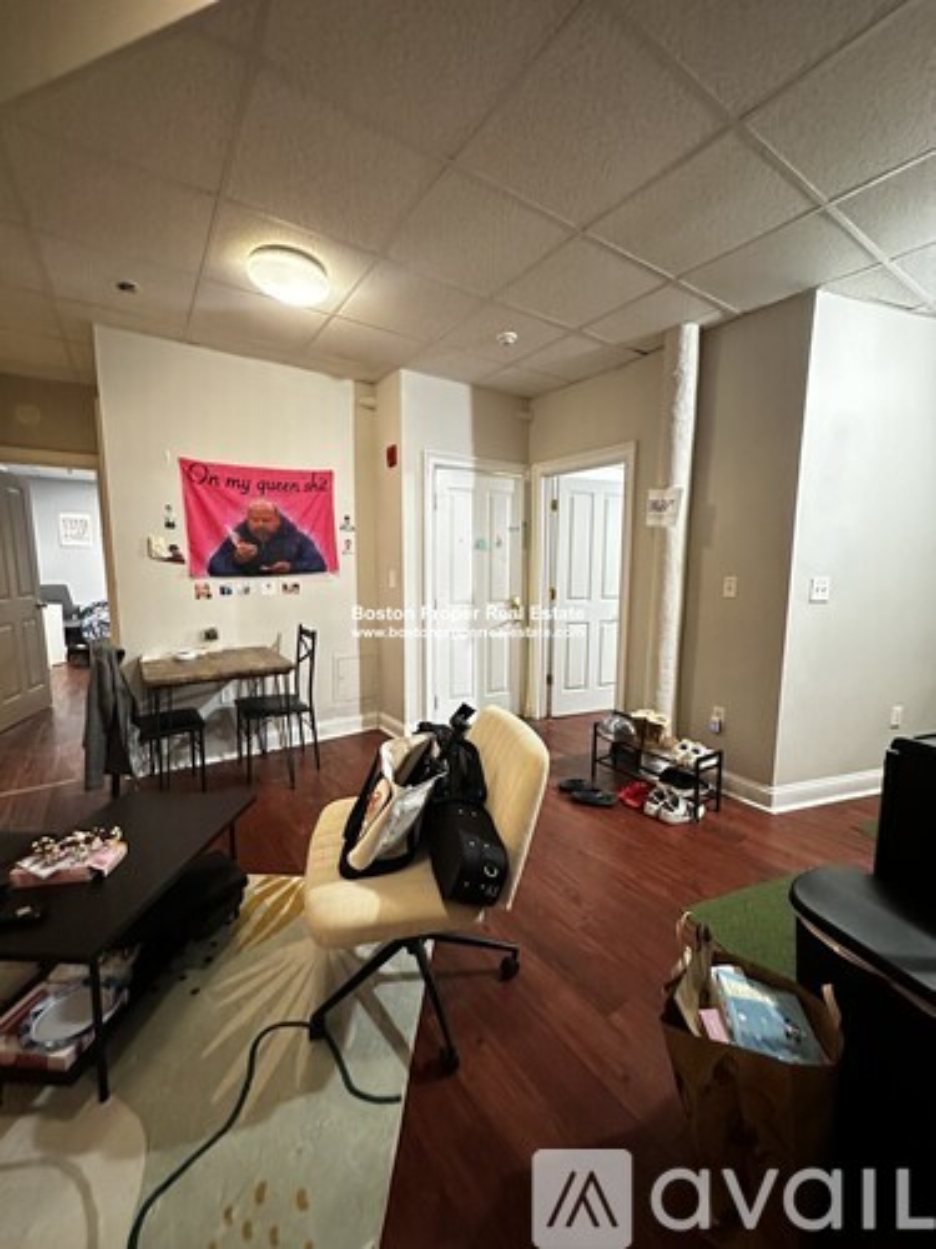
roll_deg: -1.2
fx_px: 505
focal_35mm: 14
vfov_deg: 102.1
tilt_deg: -8.2
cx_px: 468
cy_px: 624
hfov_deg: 85.7
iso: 1000
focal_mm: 2.22
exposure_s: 1/40
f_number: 2.2
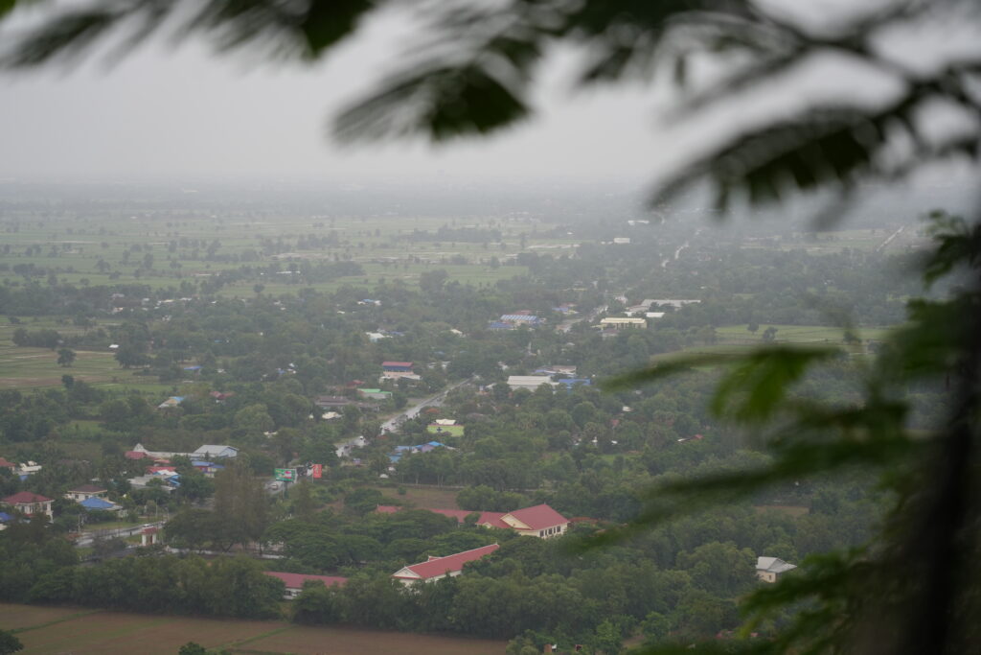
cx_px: 490
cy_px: 328
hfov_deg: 19.5
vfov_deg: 13.0
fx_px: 2861
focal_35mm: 105
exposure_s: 1/160
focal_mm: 105
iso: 320
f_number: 4
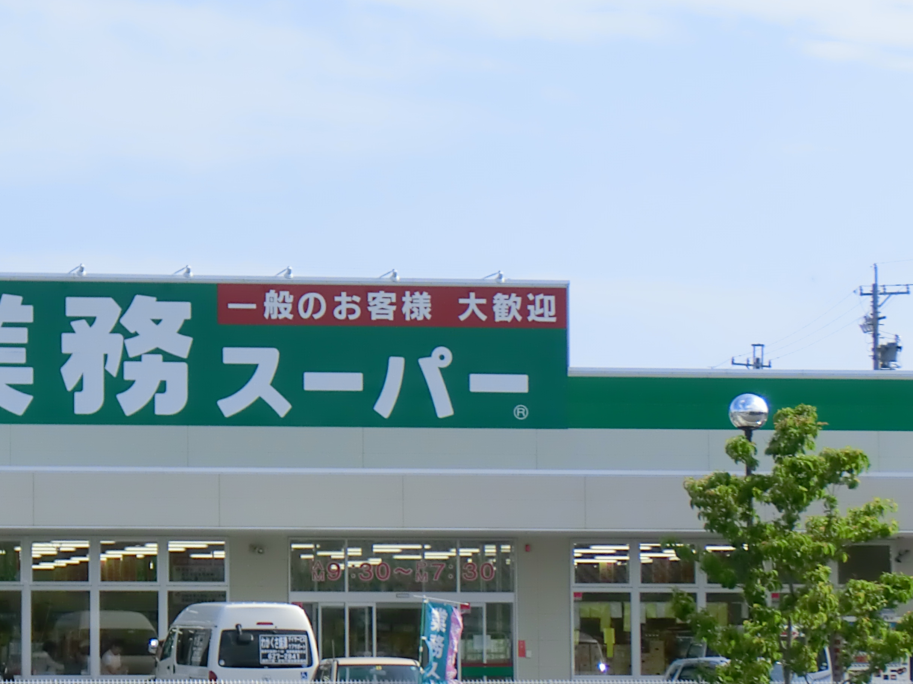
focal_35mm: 167
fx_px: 4405
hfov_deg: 11.7
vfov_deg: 8.9
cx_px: 66
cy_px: 380
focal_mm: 15.51
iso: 80
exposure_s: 1/640
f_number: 5.1
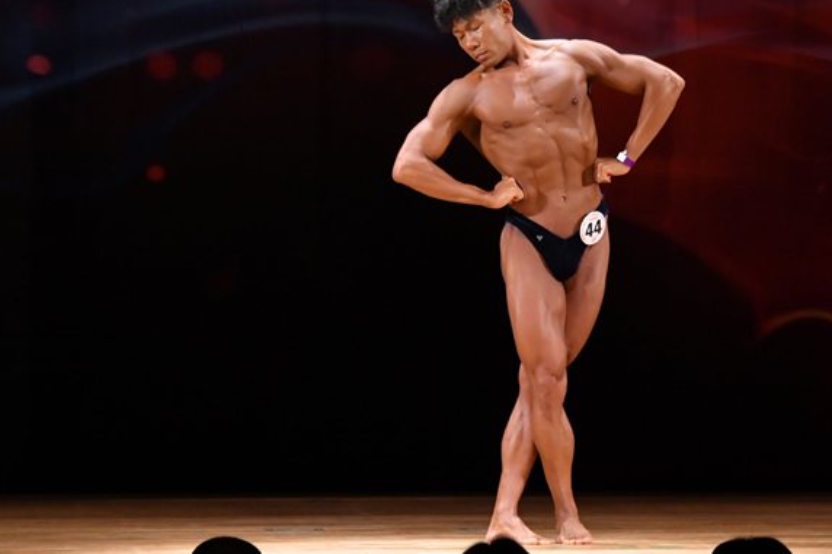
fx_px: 7046
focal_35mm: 305
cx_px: 539
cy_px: 247
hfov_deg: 6.8
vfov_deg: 4.5
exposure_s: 1/400
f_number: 5.6
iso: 4000
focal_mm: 150
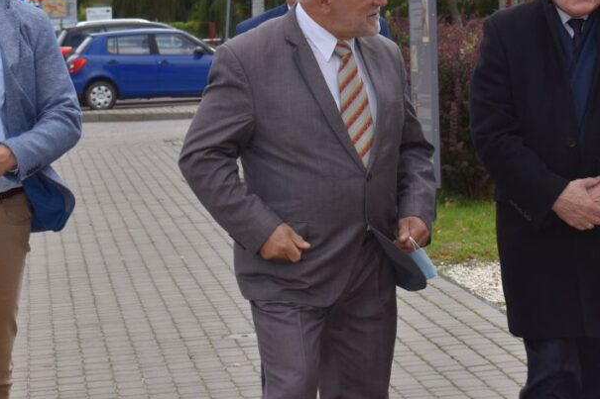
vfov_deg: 10.9
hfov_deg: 16.4
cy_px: 37
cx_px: 355
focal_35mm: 125
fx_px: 2083
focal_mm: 42
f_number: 8
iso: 100
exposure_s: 1/200
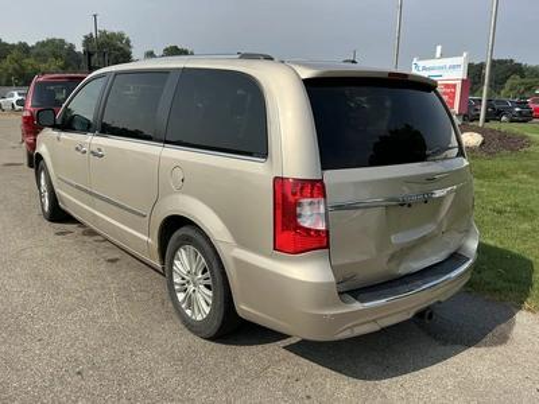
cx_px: 270
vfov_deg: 49.7
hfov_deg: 63.4
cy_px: 202
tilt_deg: -12.4
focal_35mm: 28
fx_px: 436
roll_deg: -0.8
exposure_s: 1/2320
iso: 25
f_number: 1.8
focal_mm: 3
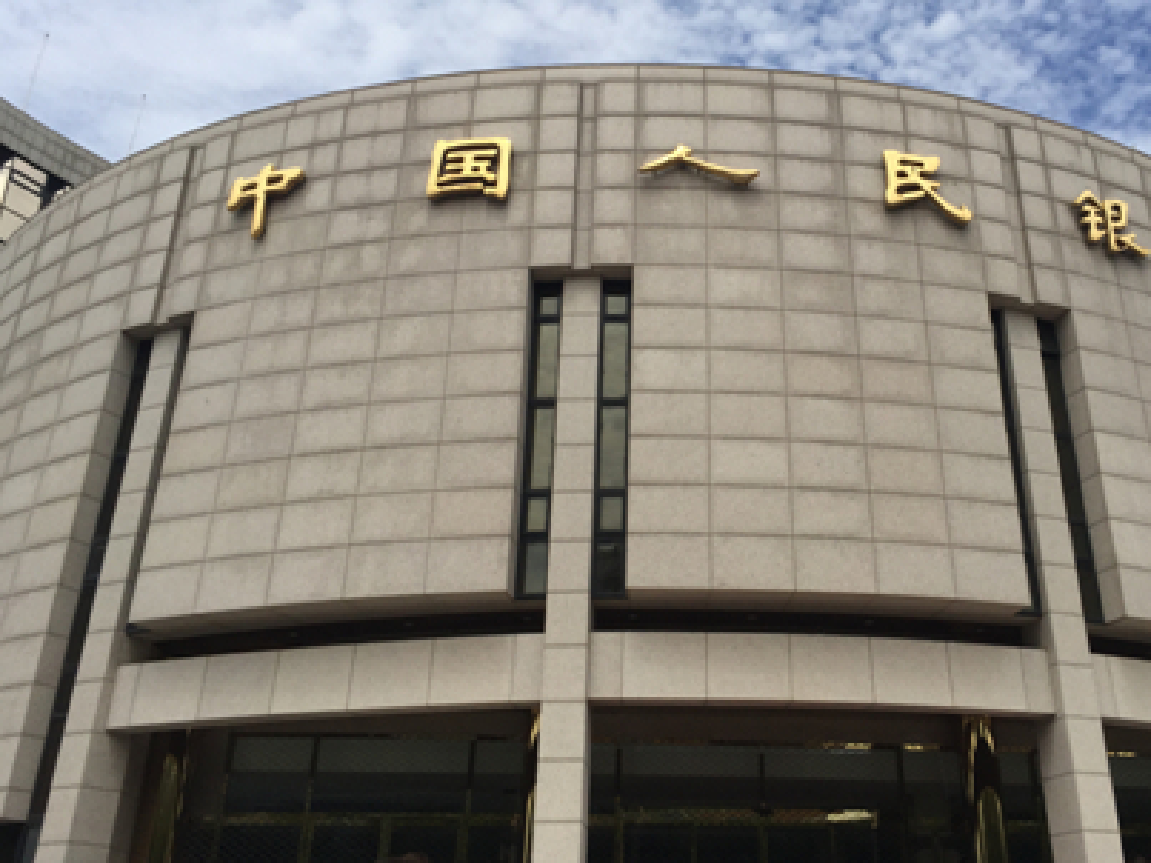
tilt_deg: +28.3
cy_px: 356
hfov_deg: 51.0
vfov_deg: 39.5
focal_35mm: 36
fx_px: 1197
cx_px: 694
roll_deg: -1.8
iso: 32
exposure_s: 1/3968
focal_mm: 4.15
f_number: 2.2
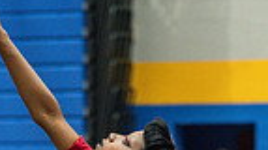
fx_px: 2924
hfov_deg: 5.2
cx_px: 69
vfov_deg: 2.9
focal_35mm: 412
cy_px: 276
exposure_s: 1/500
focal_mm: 125
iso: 6400
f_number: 4
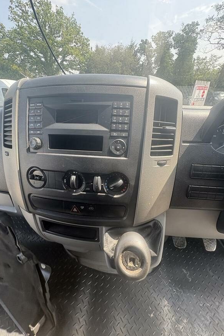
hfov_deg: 77.3
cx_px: 107
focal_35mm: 15
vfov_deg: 100.4
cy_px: 166
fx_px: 140
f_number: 2.2
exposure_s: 1/139
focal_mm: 2.22
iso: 64
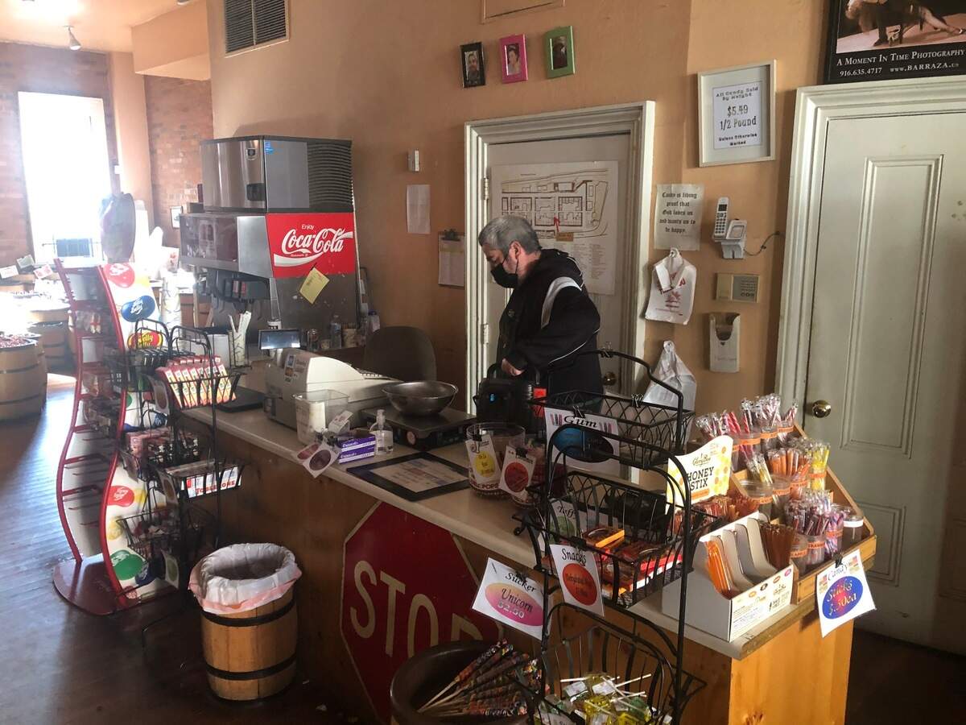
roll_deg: +1.0
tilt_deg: -8.4
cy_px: 362
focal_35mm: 28
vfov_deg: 49.7
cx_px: 483
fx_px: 781
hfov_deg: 63.4
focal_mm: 4
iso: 80
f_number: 1.8
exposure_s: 1/15
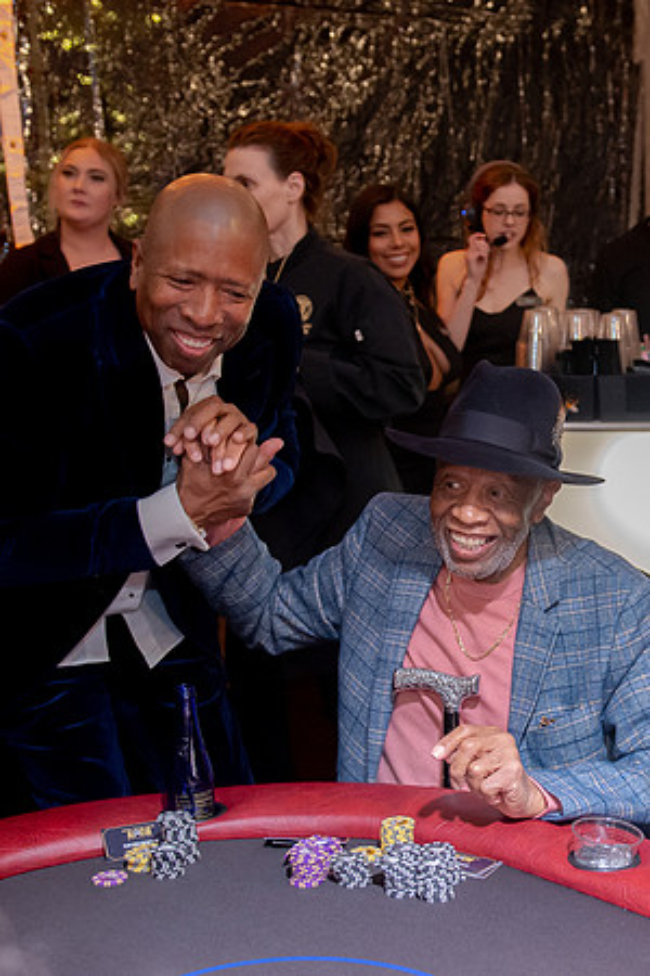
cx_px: 589
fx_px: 1577
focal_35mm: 58
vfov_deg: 34.4
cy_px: 512
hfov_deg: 22.7
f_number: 3.2
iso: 3200
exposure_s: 1/125
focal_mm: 29
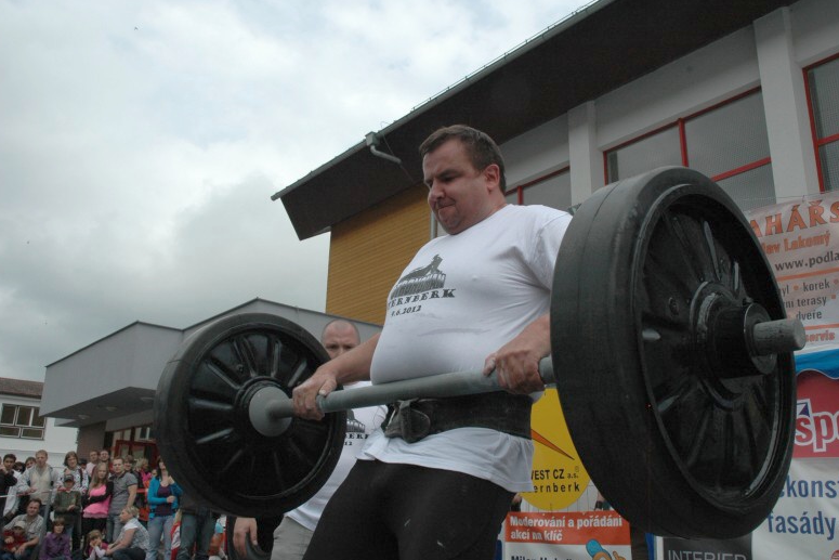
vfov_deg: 38.9
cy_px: 283
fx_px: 792
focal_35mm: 34
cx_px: 420
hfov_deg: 55.8
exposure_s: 1/500
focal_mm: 22
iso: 500
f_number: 11
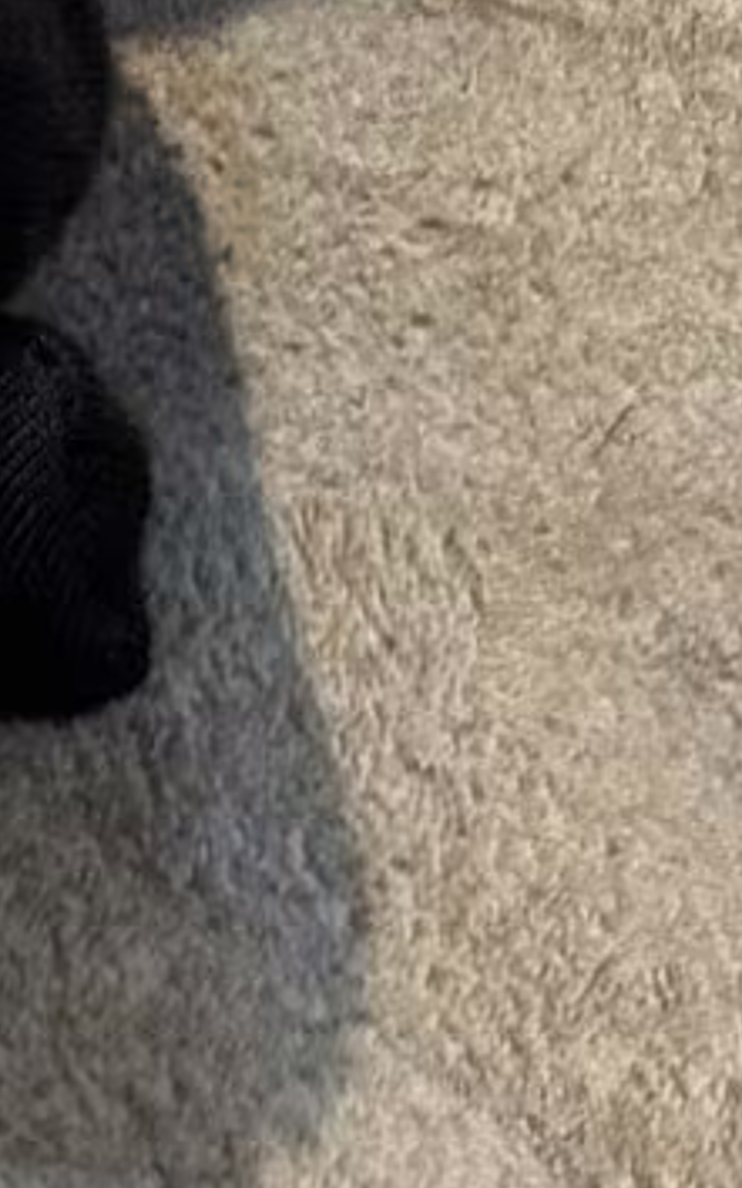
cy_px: -792
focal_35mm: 230
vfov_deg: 8.8
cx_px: -732
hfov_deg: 5.6
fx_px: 7448
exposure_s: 1/50
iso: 50
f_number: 1.78
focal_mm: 6.76
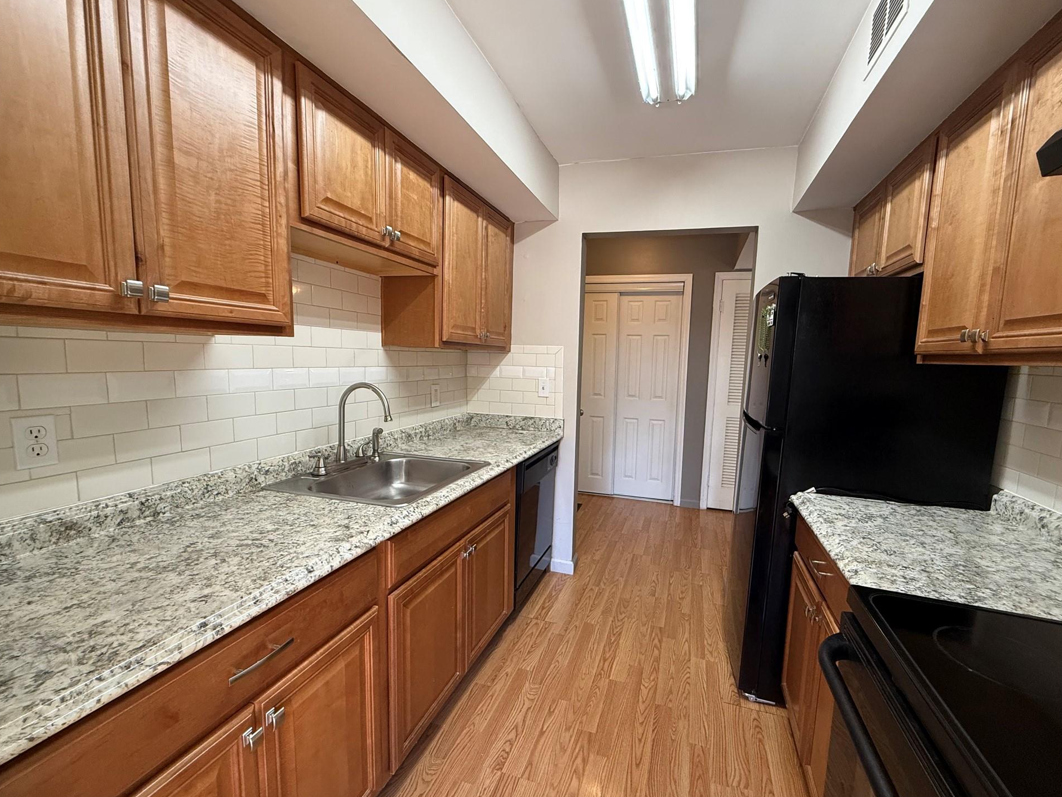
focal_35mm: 15
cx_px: 561
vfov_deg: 81.7
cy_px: 410
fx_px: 460
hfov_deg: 98.1
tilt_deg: -6.5
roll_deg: -1.8
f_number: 2.2
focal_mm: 2.22
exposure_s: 1/120
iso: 250
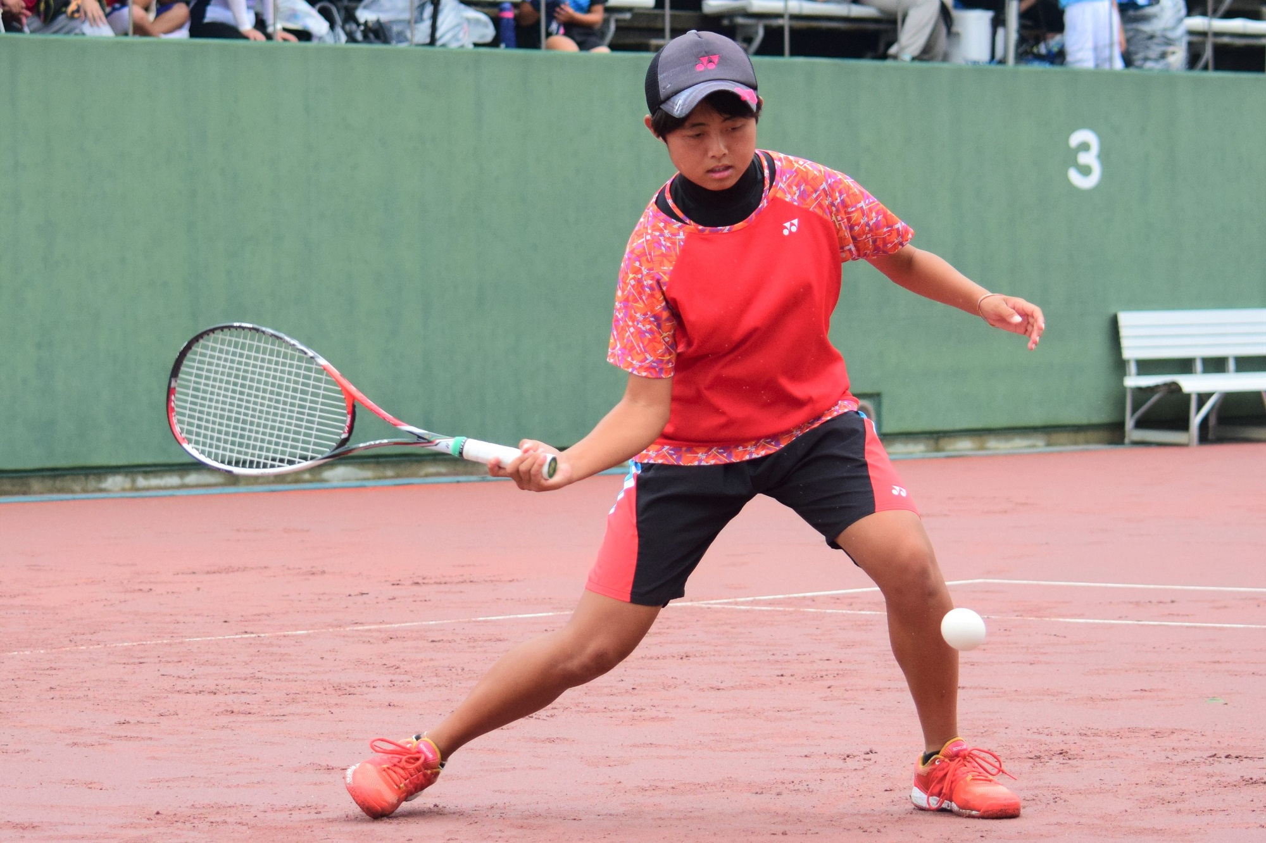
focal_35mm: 98
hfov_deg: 20.9
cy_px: 422
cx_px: 633
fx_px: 3427
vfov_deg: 14.0
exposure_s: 1/2000
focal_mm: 65
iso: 800
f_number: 4.5
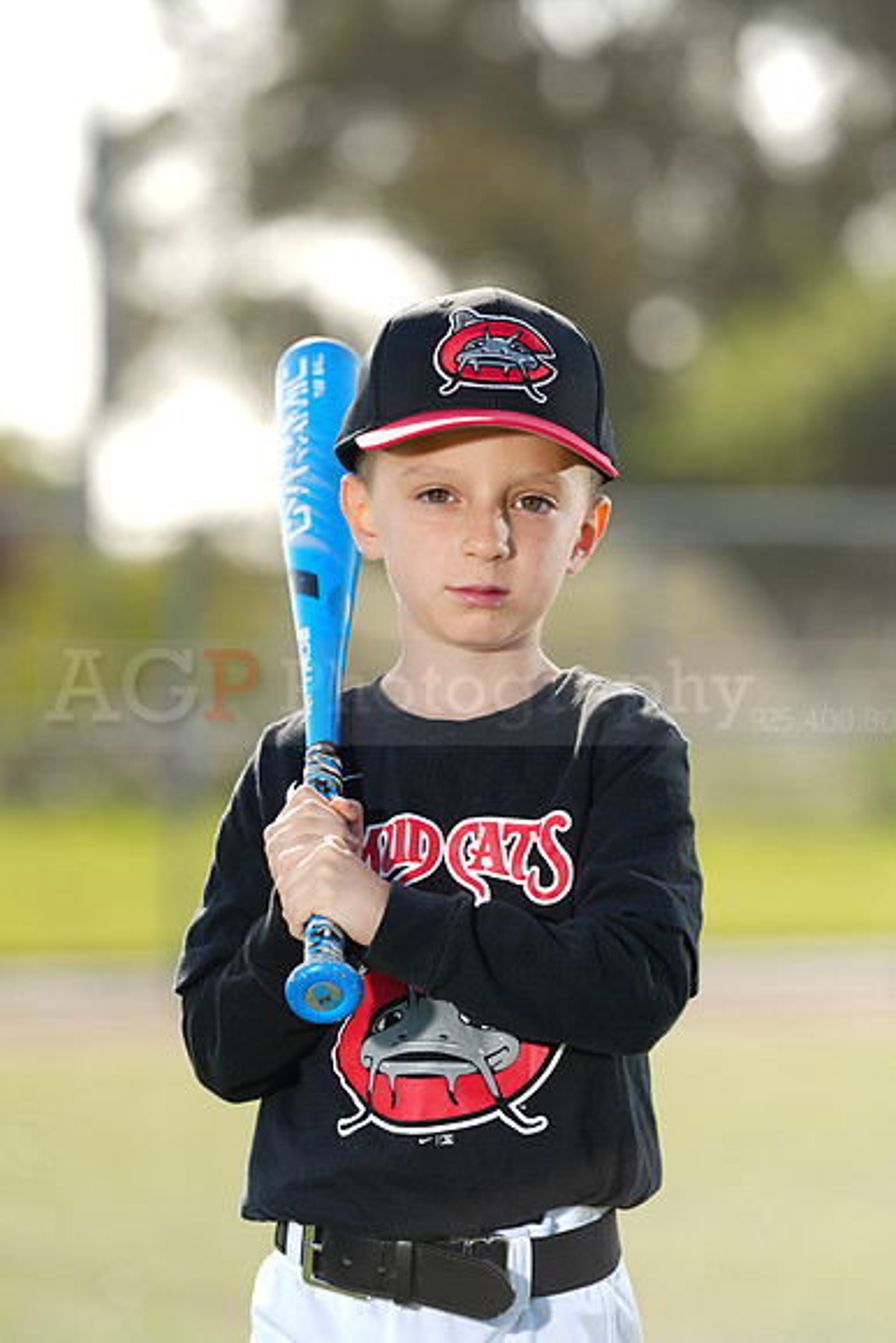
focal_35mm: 200
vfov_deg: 10.3
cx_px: 448
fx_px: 7462
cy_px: 672
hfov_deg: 6.9
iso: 64
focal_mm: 200
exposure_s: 1/250
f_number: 4.5
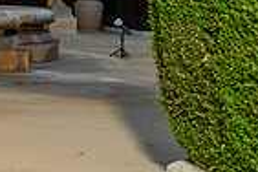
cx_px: -193
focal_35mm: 106
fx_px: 760
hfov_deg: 16.4
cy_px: -61
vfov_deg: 12.5
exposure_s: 1/200
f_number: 4
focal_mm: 24
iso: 400
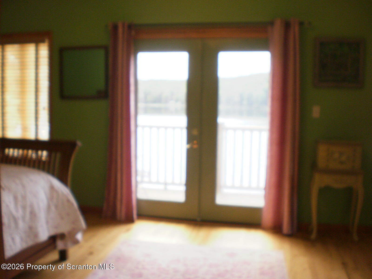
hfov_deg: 51.4
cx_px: 186
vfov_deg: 39.7
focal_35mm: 36
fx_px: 387
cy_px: 140
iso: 100
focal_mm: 6.3
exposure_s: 1/80
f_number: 3.1
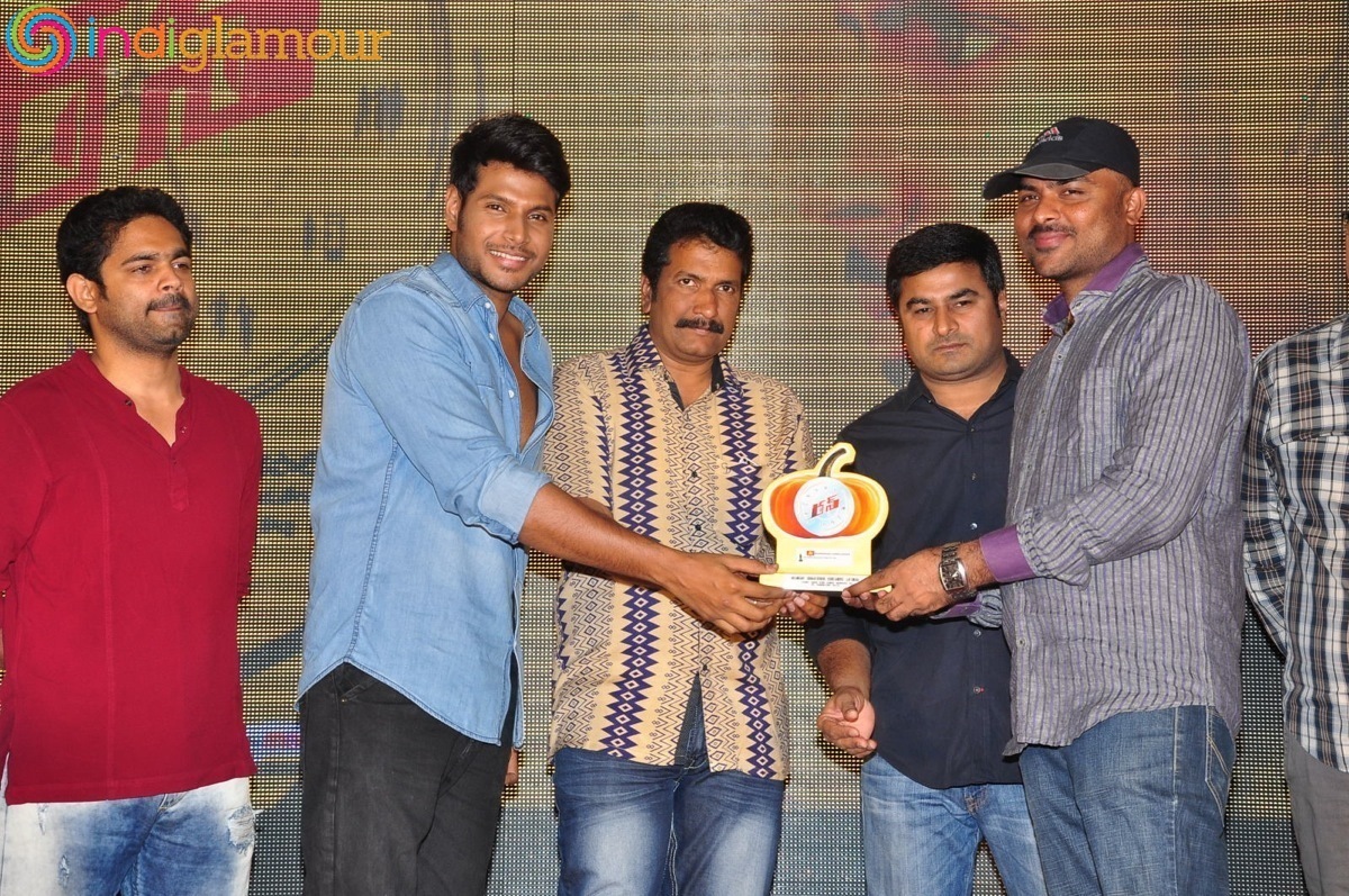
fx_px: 2807
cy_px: 448
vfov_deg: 18.1
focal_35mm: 75
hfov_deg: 27.0
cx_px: 674
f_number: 7.1
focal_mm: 50
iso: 500
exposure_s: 1/125
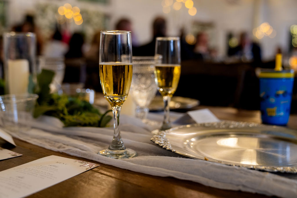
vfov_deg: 32.2
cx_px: 148
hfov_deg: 46.8
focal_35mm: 42
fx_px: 343
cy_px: 99
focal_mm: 41
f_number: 2.8
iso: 500
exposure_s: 1/100
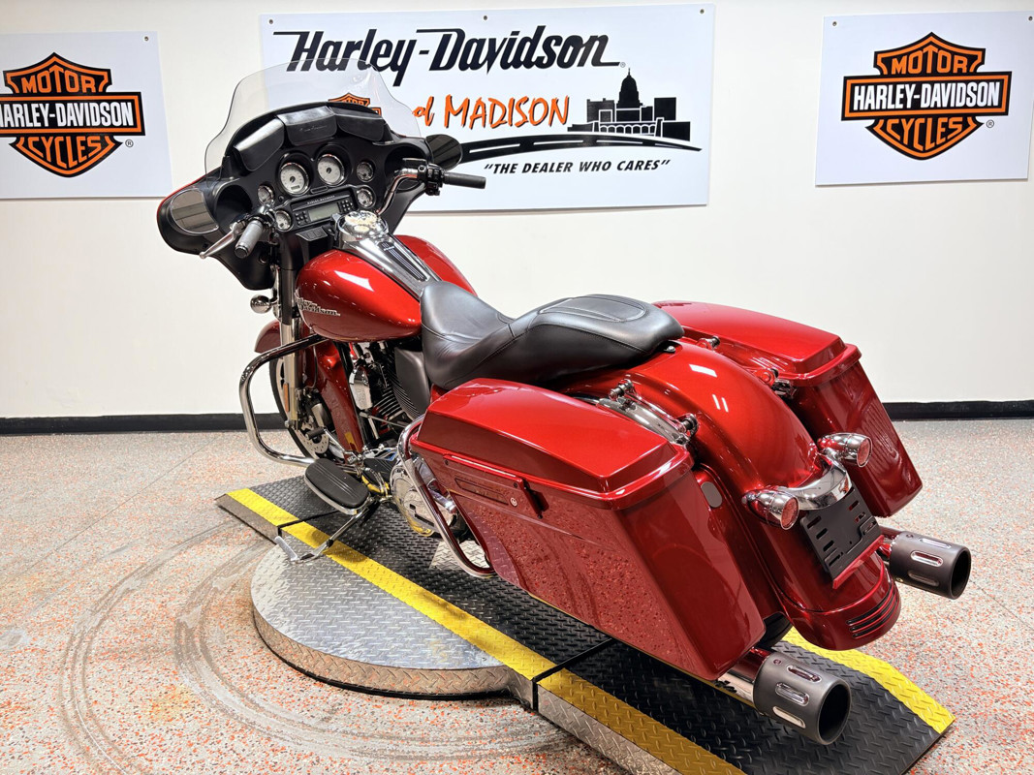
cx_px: 517
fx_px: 777
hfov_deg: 67.3
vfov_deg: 53.1
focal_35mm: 26
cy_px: 388
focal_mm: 5.96
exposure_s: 1/120
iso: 50
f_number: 1.6
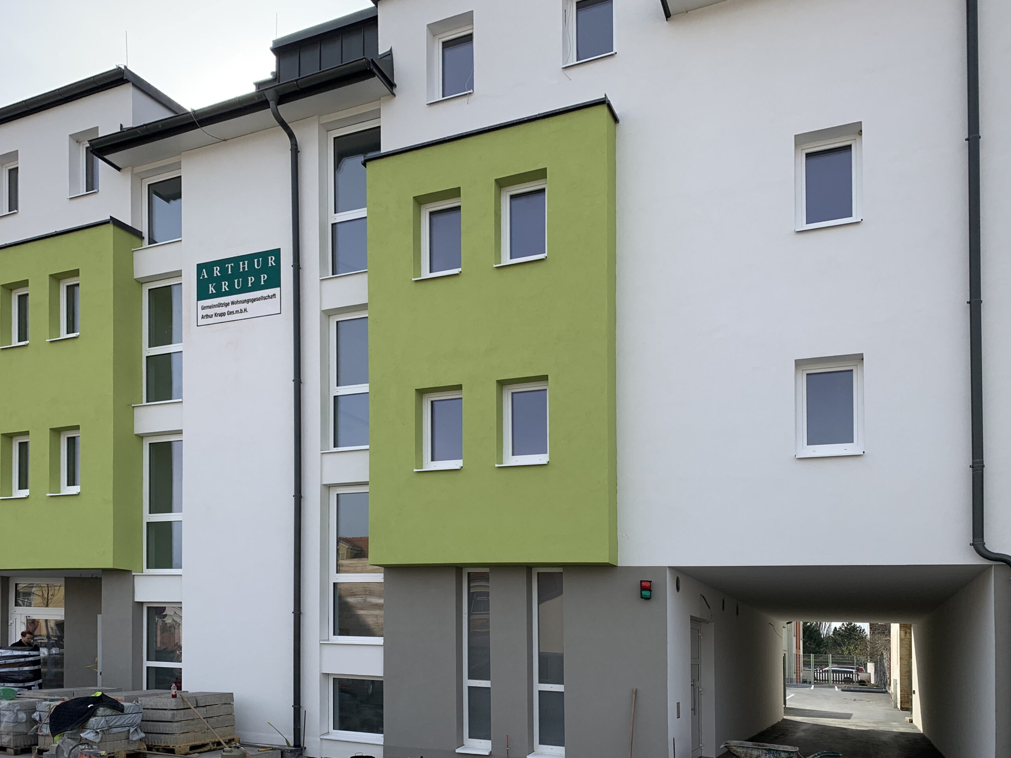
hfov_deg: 67.3
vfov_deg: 53.1
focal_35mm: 26
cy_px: 379
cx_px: 506
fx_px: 759
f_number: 1.8
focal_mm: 4.25
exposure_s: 1/1779
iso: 25
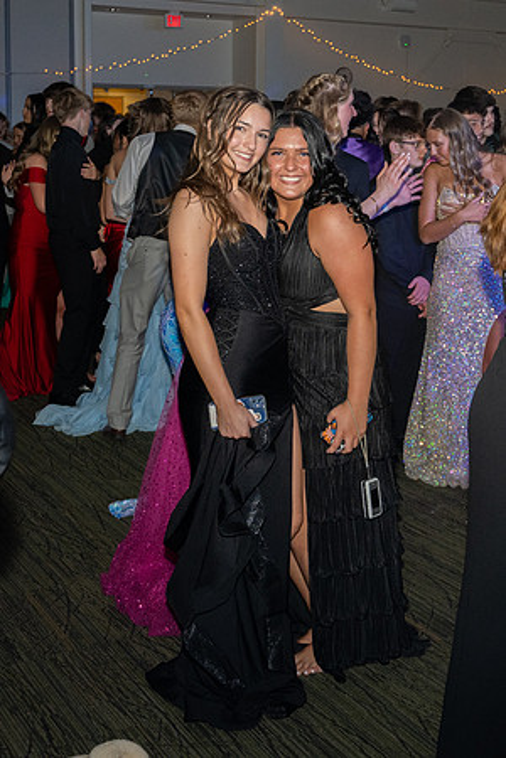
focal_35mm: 54
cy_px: 244
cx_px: 356
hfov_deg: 24.7
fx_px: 1146
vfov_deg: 36.2
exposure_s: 1/200
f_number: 4
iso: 500
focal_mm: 24
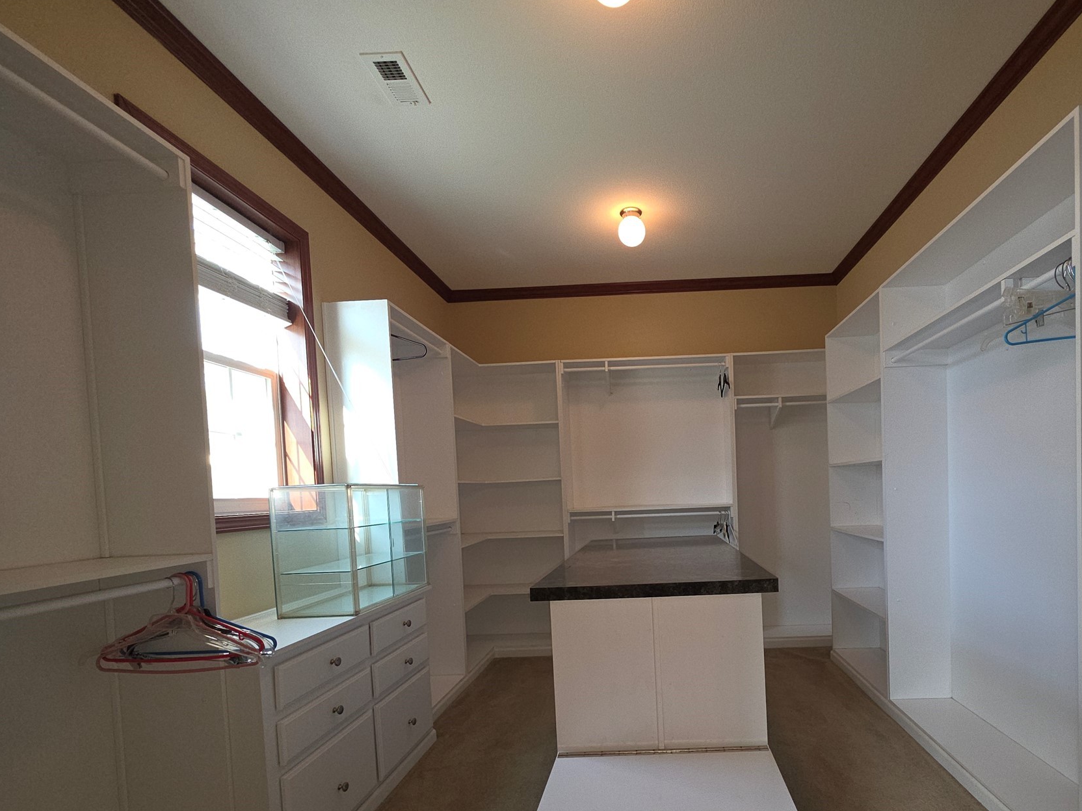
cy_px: 496
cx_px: 641
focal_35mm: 16
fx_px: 500
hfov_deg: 93.4
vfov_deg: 77.0
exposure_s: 1/60
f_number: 1.9
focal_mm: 2.2
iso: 80
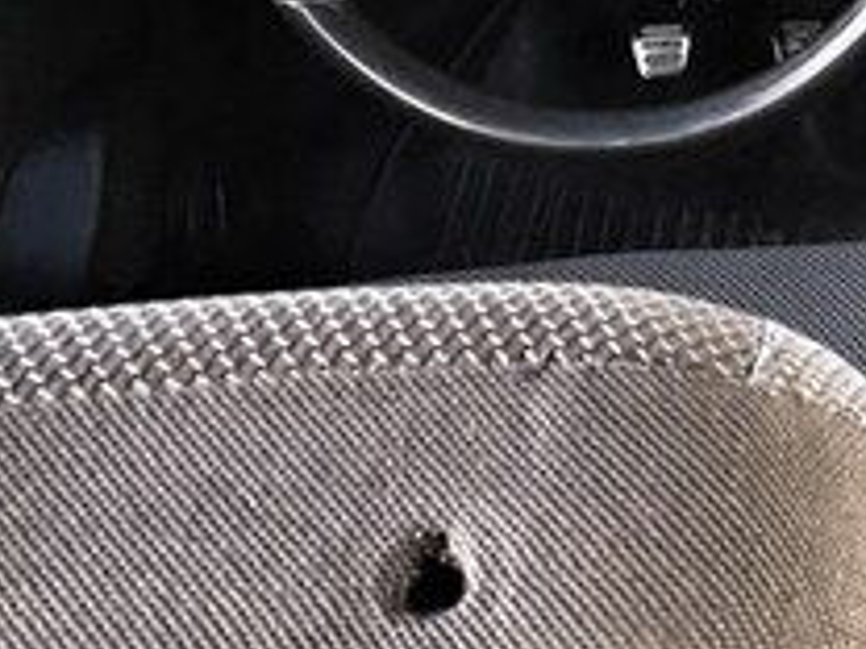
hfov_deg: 19.4
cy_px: -73
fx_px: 2302
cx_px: 1174
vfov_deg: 15.6
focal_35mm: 92
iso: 40
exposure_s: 1/33
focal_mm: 4.15
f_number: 2.2
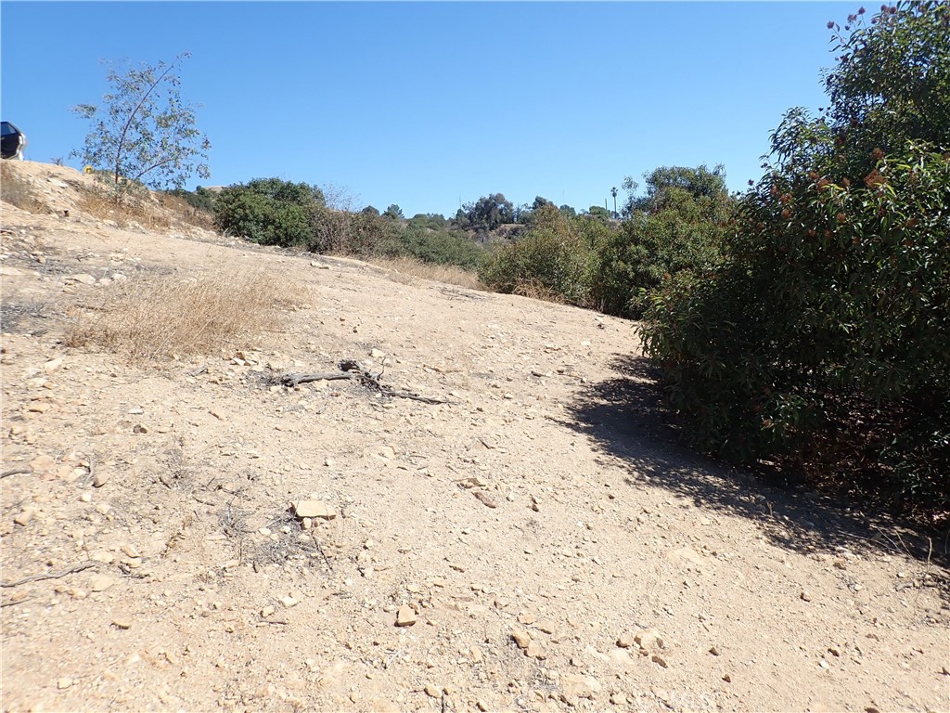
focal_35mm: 25
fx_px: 686
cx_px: 475
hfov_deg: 69.4
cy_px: 356
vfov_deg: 54.9
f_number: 2.8
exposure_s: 1/1000
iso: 100
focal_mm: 4.5
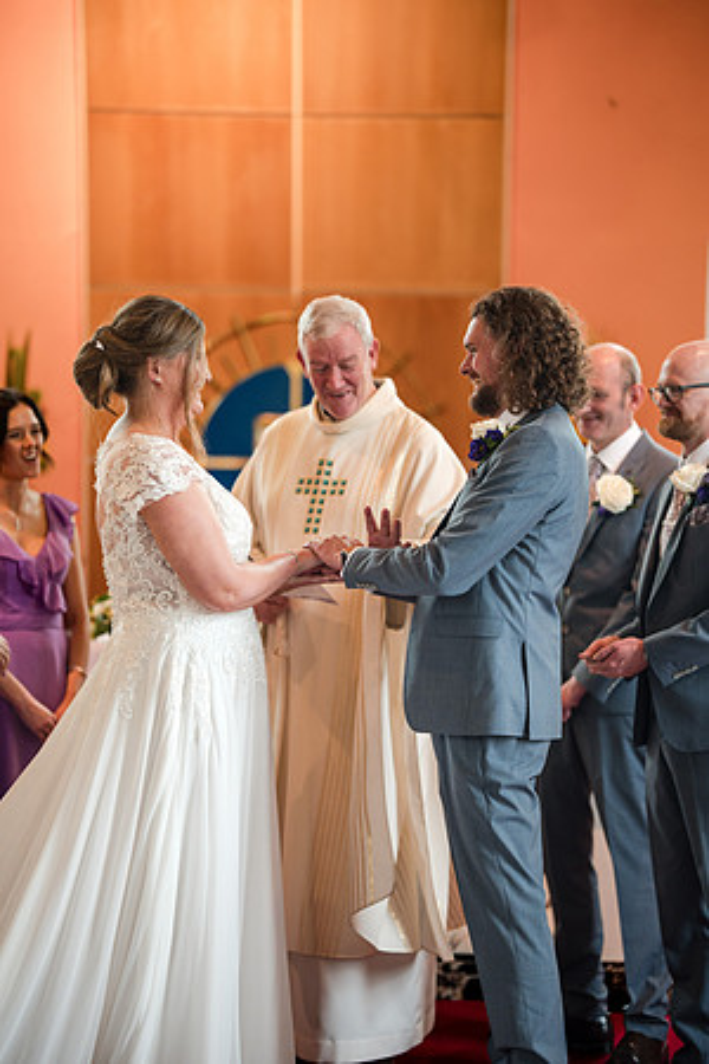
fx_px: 2511
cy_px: 532
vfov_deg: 23.9
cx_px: 354
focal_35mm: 85
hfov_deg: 16.1
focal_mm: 85
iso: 640
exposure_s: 1/500
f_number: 1.4
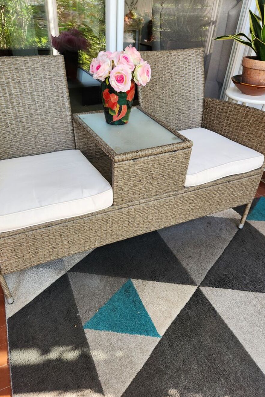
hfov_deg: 53.0
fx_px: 265
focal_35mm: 24
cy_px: 198
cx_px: 117
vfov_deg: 73.7
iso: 80
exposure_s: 1/180
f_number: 1.8
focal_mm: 5.4
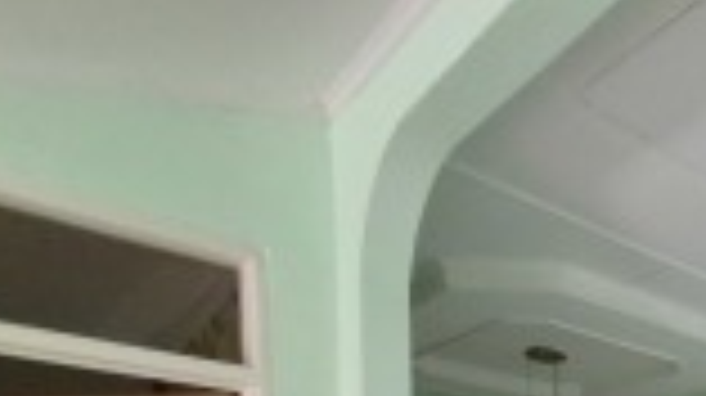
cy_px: 603
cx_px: 746
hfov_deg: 41.8
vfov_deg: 23.4
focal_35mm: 40
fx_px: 748
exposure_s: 1/50
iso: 640
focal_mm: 1.64
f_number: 2.2
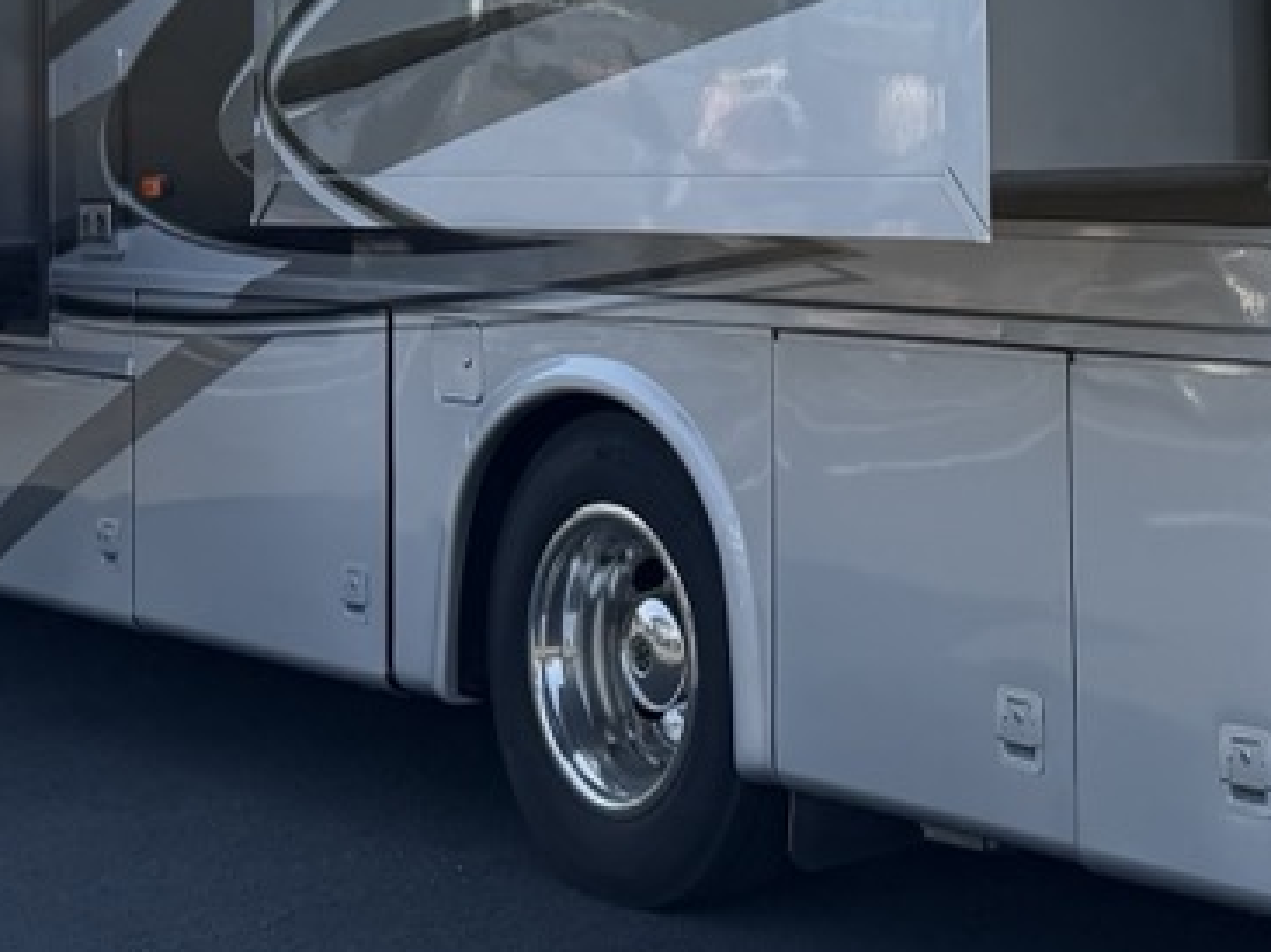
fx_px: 3082
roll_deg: +0.6
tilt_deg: +2.6
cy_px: -94
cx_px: 1129
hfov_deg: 22.8
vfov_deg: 17.0
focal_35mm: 84
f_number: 1.78
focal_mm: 6.76
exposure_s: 1/1949
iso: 80
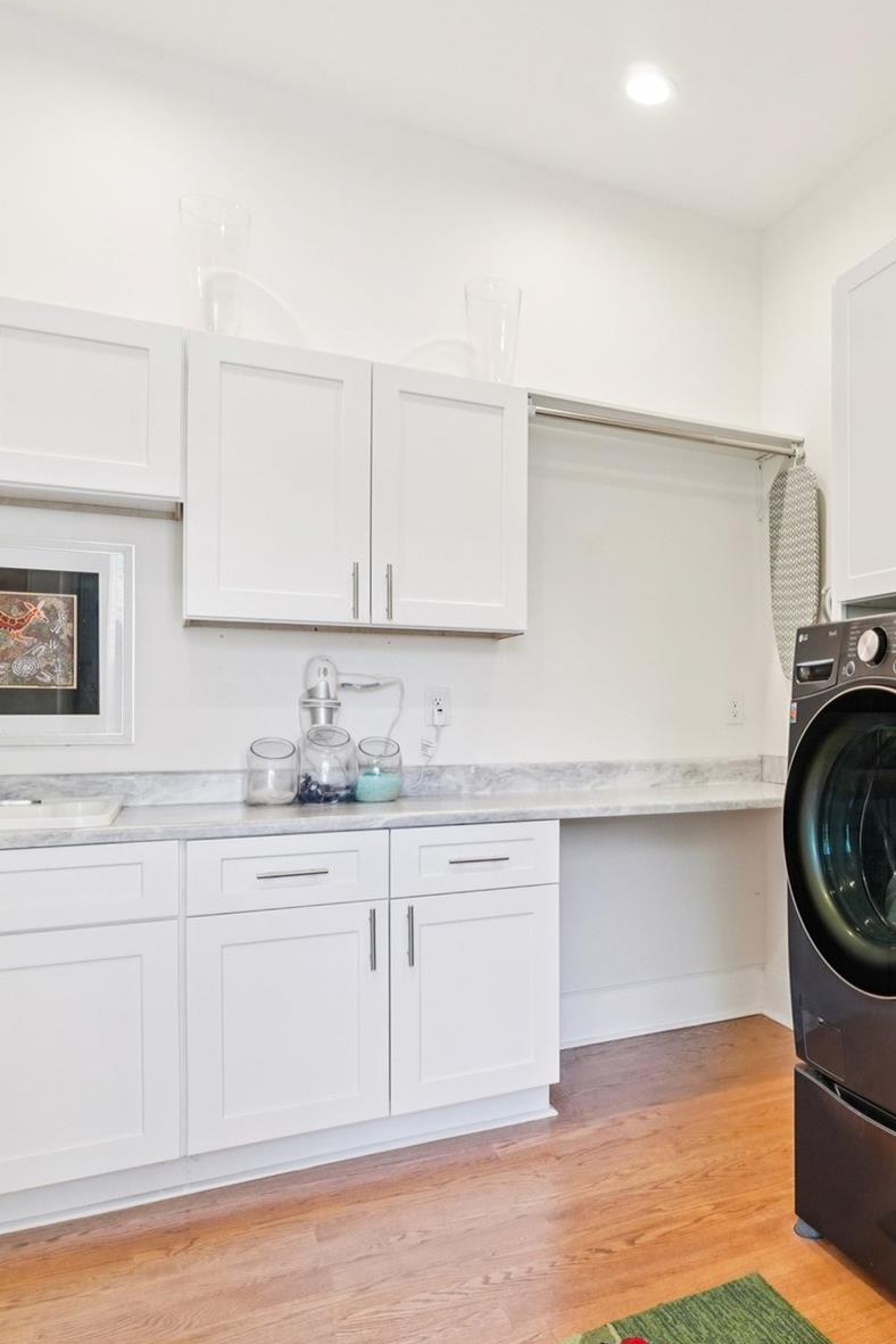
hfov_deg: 45.6
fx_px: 970
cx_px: 782
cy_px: 712
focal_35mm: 26
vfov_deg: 69.3
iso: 400
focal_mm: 10
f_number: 8
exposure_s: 1/8
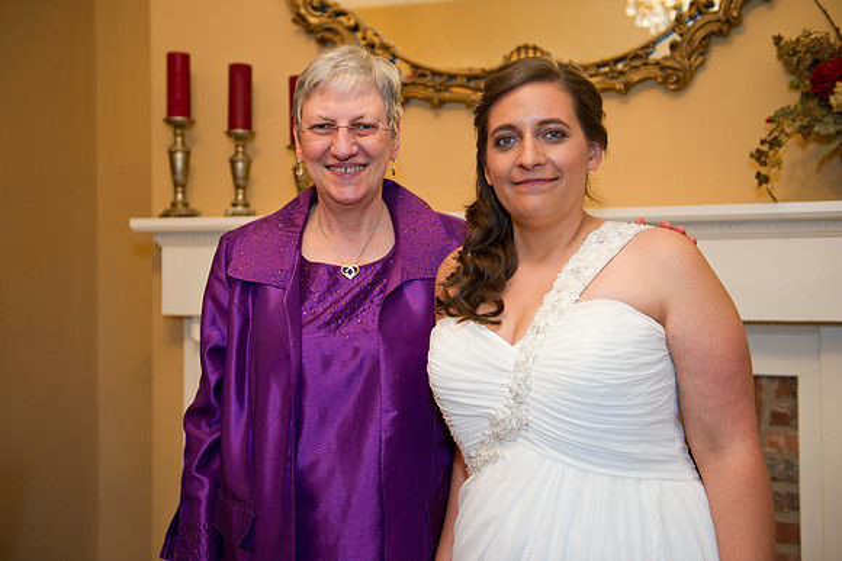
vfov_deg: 29.8
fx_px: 1052
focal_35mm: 45
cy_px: 280
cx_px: 421
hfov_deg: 43.6
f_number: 3.2
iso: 800
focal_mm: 45
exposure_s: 1/50
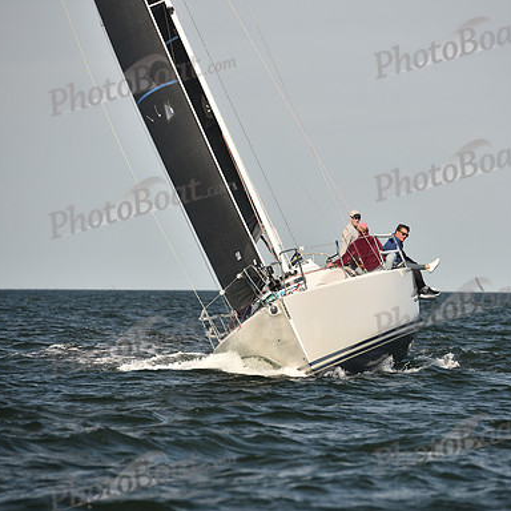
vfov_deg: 6.8
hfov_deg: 6.8
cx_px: 306
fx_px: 4292
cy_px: 255
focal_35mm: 257
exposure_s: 1/800
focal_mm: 200
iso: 250
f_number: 5
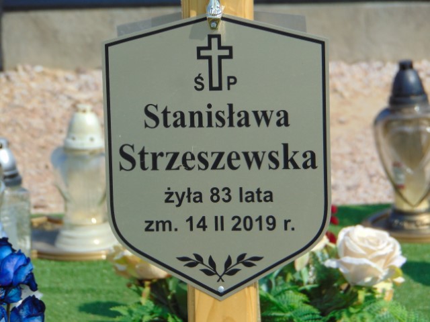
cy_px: 161
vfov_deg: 5.9
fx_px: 3106
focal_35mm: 250
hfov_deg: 7.9
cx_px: 215
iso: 80
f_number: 4.1
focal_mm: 44.9
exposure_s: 1/800
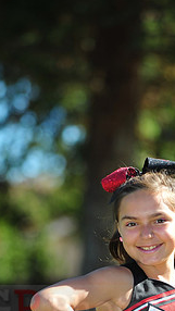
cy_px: 300
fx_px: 3504
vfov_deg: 5.1
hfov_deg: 2.9
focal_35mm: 425
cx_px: 129
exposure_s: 1/1250
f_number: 4.5
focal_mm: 200
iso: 400
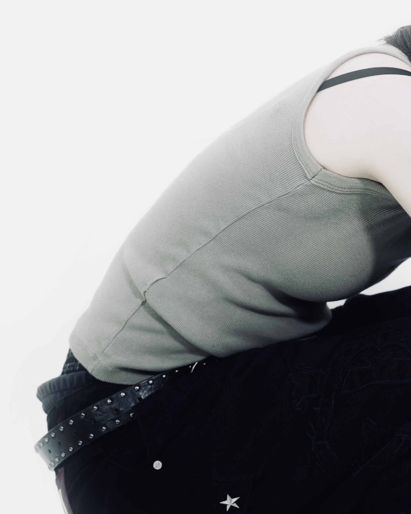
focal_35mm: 144
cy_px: 106
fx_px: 2184
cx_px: 413
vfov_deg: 13.4
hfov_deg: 10.7
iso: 250
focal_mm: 48.2
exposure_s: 1/100
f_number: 2.8
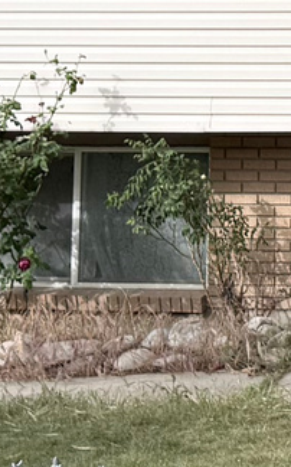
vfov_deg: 12.9
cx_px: 582
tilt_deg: +1.5
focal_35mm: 161
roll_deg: -0.1
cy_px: 75
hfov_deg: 7.8
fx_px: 2047
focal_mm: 6.76
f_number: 1.78
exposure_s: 1/2299
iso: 80
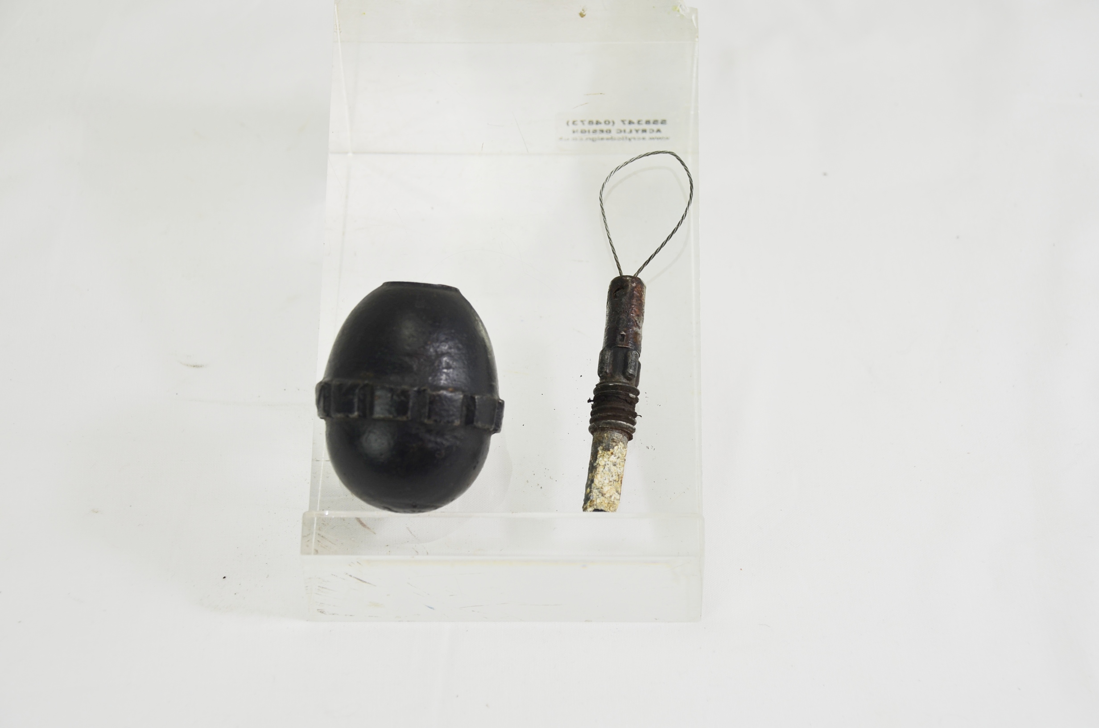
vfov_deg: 17.4
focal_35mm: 78
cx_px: 550
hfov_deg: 26.0
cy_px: 364
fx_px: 2376
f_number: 5.6
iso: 200
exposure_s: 1/125
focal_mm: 52
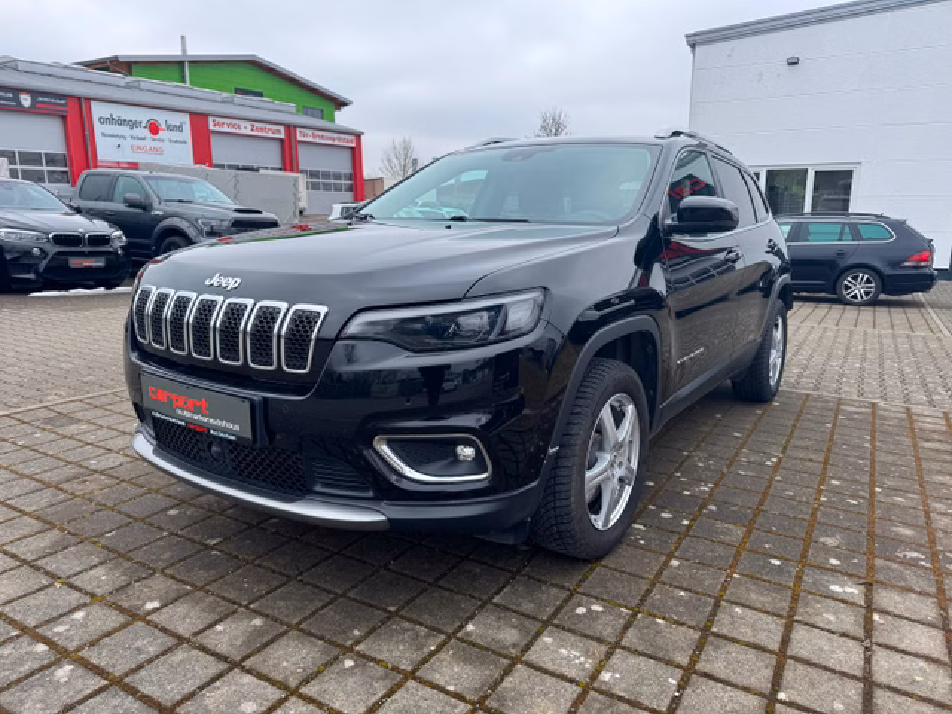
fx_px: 660
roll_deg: +0.3
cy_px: 357
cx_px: 476
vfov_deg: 56.8
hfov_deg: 71.6
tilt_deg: -12.8
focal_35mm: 24
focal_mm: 6.76
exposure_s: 1/980
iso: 80
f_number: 1.78
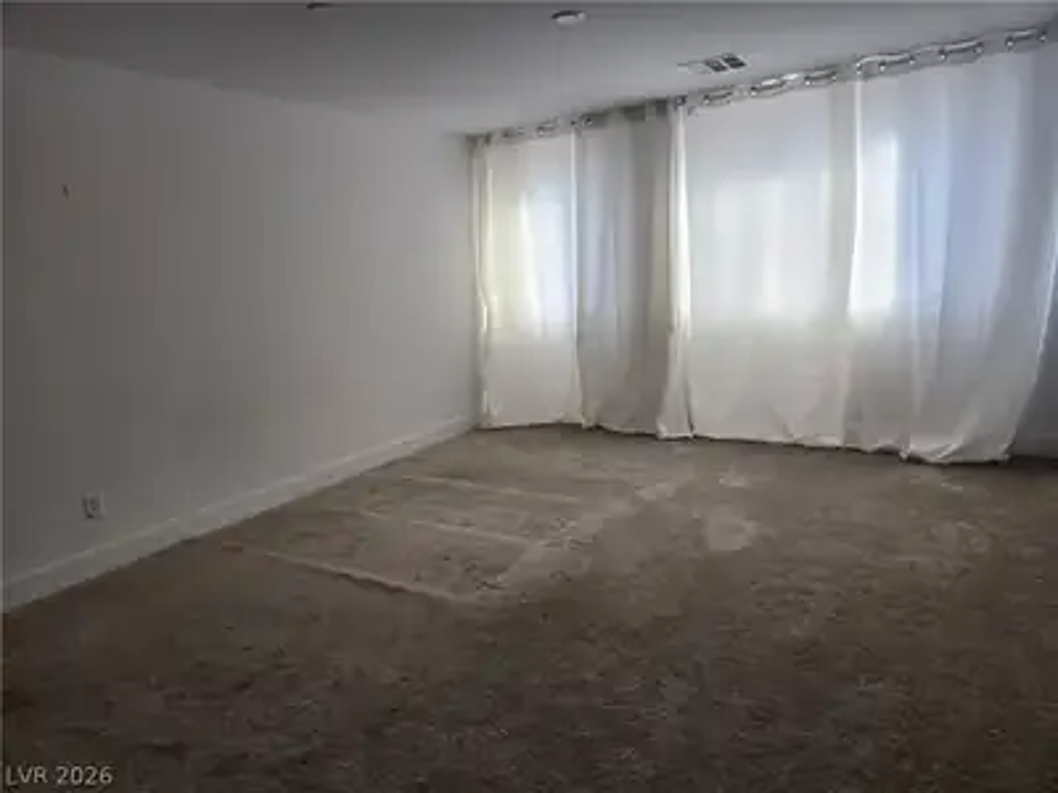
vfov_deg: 58.9
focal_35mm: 23
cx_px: 529
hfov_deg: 73.9
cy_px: 396
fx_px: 703
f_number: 1.8
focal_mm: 5.4
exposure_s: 1/120
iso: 100
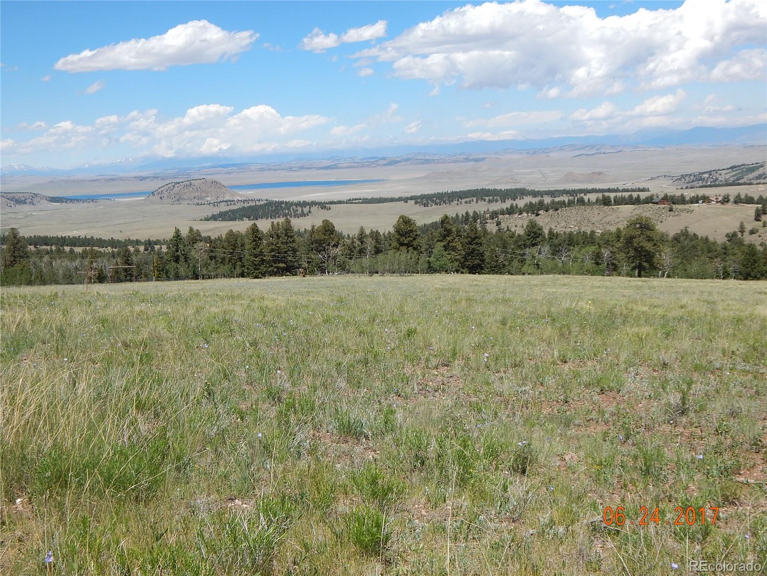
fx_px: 1064
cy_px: 288
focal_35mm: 48
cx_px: 384
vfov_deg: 30.3
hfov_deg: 39.7
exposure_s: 1/400
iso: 125
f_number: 7.4
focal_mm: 8.6
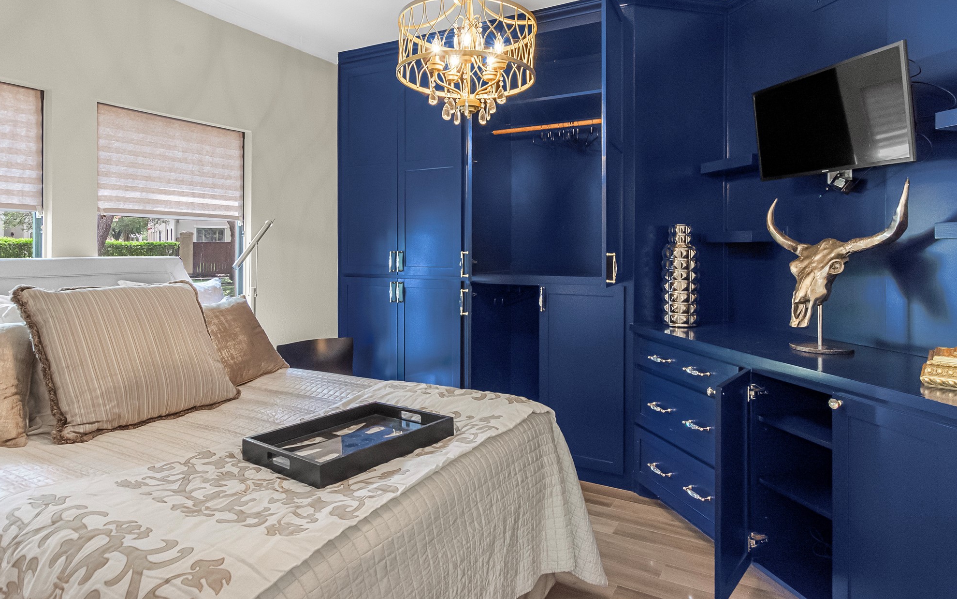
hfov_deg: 87.1
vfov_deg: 61.2
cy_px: 255
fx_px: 503
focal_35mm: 19
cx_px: 468
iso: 2500
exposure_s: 1/15
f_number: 8
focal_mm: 11.5
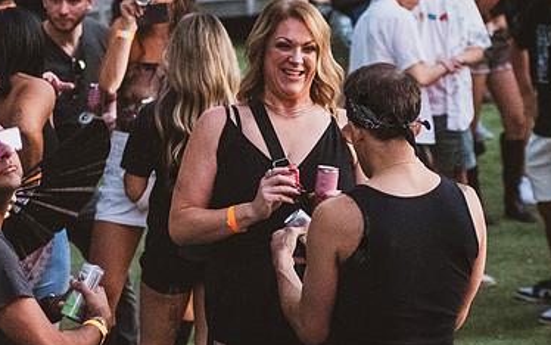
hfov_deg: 12.5
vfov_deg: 7.8
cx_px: 272
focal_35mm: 168
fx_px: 2524
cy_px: 198
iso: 6400
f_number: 3.5
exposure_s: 1/250
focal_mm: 80
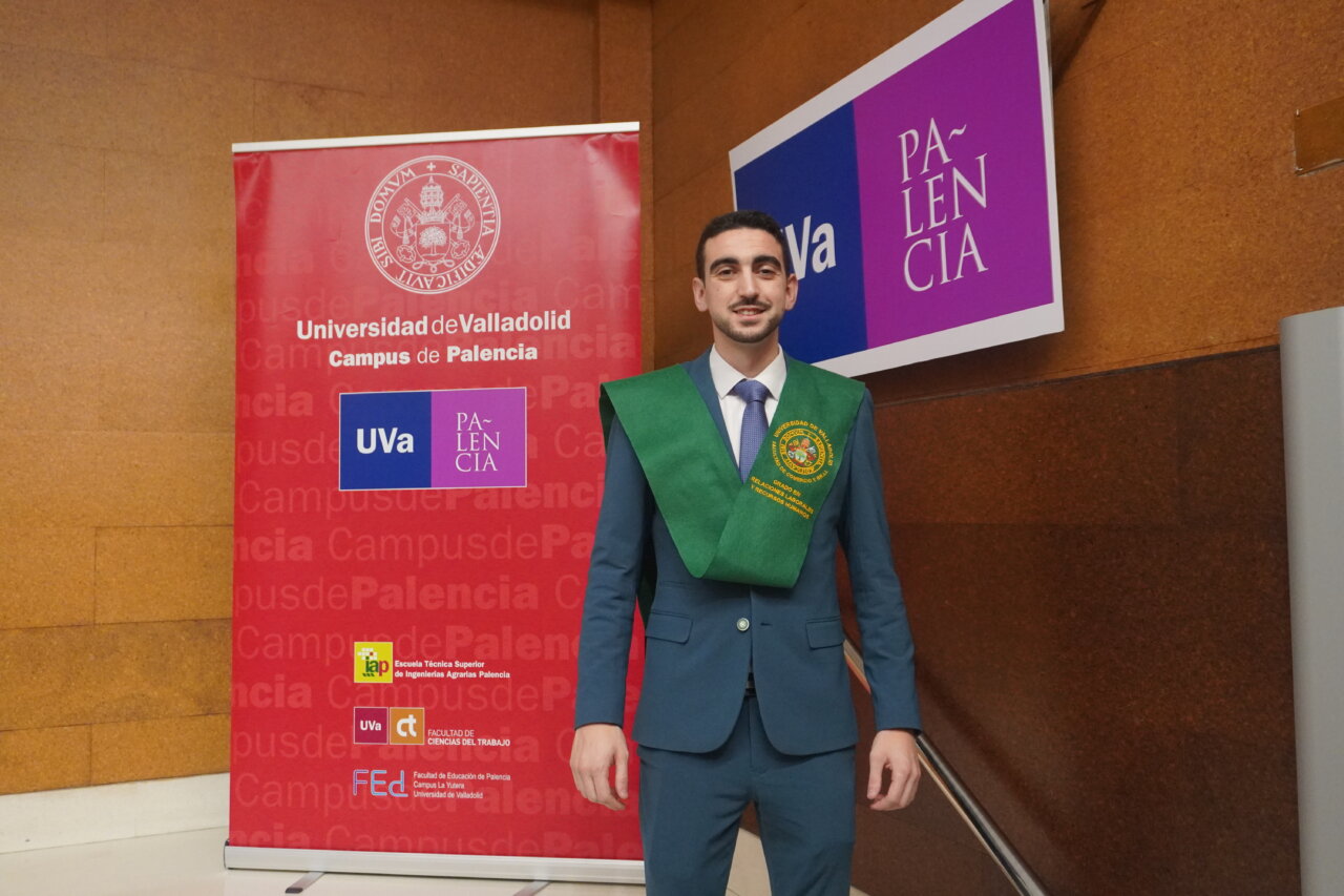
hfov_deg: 61.9
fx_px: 1120
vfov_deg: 43.6
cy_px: 448
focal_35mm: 30
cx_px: 672
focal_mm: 20
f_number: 4
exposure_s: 1/160
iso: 3200
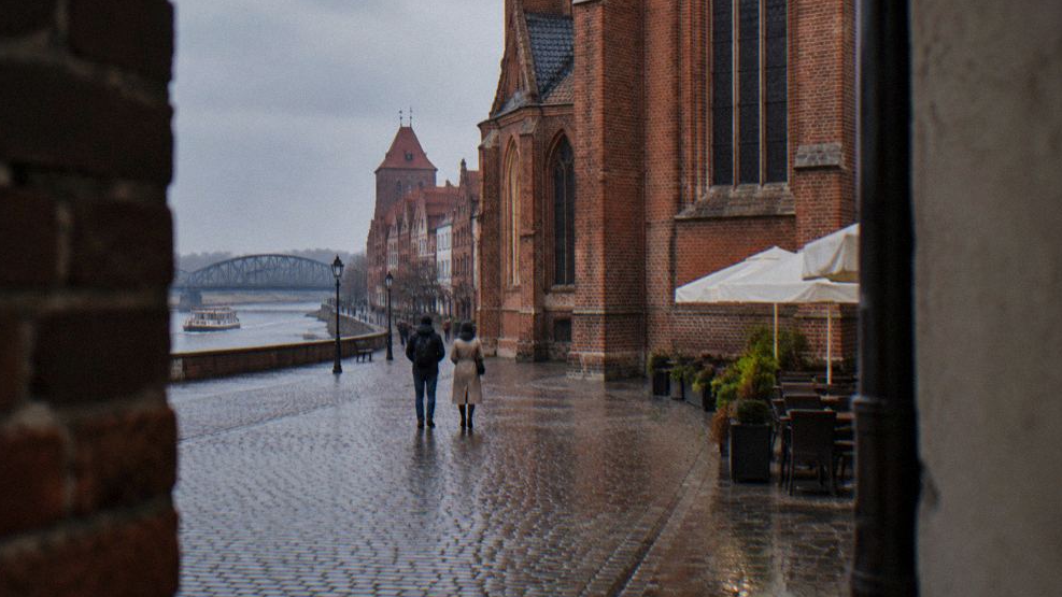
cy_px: 268
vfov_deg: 23.0
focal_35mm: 52
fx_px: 1464
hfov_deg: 39.9
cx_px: 527
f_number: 5.6
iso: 640
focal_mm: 49
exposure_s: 1/500
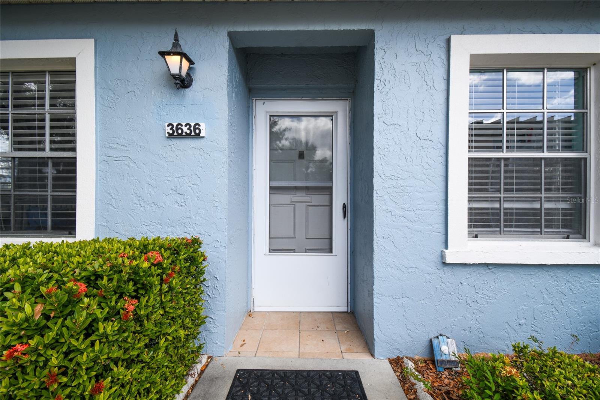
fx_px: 250
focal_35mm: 15
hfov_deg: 100.4
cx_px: 300
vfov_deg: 77.3
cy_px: 200
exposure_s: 1/30
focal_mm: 10
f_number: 7.1
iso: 100
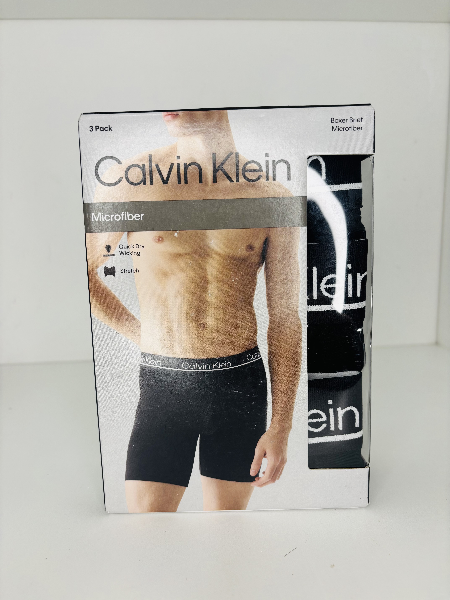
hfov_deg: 53.1
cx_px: 225
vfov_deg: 67.3
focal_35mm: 26
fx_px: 451
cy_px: 300
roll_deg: +0.0
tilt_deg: -9.2
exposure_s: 1/120
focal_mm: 5.96
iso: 64
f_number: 1.6
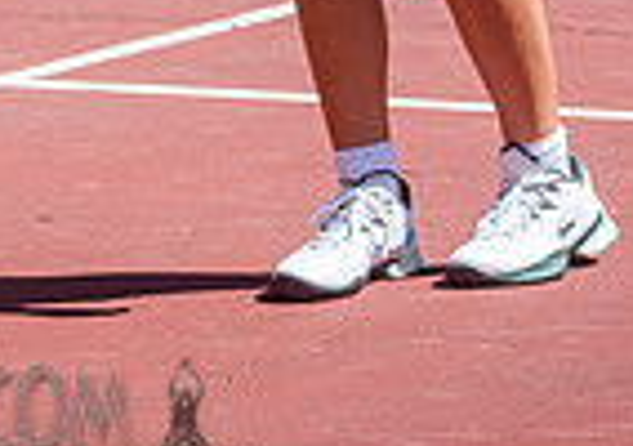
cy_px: -309
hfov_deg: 4.7
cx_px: -206
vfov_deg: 3.3
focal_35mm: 431
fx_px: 7712
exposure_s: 1/1250
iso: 200
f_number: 4
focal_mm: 92
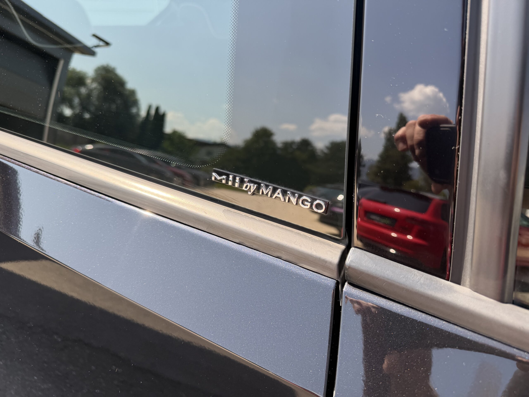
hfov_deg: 71.6
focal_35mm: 24
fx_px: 367
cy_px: 198
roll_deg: -2.0
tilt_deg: -25.3
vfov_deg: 56.8
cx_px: 264
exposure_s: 1/813
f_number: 1.78
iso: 100
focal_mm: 6.76
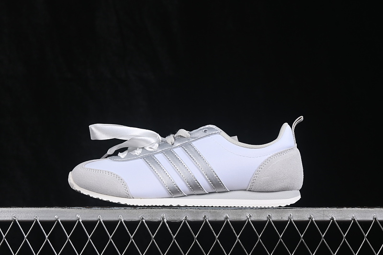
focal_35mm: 75
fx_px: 798
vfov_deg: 18.2
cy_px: 128
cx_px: 192
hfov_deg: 27.0
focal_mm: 50
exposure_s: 1/80
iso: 160
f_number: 8
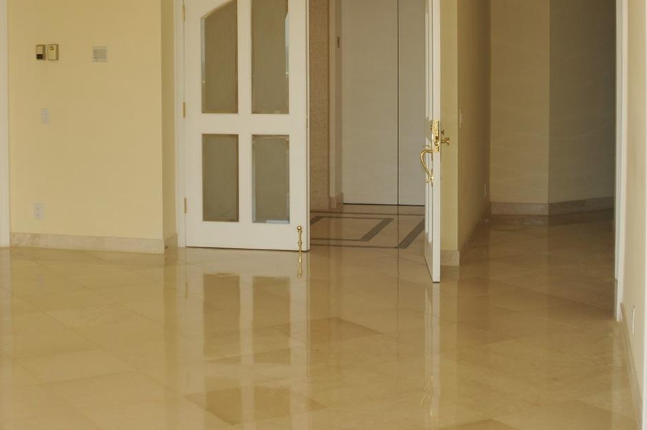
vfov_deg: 21.5
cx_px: 241
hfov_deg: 32.3
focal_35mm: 62
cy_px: 77
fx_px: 1113
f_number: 2.8
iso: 250
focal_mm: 24
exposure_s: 1/250
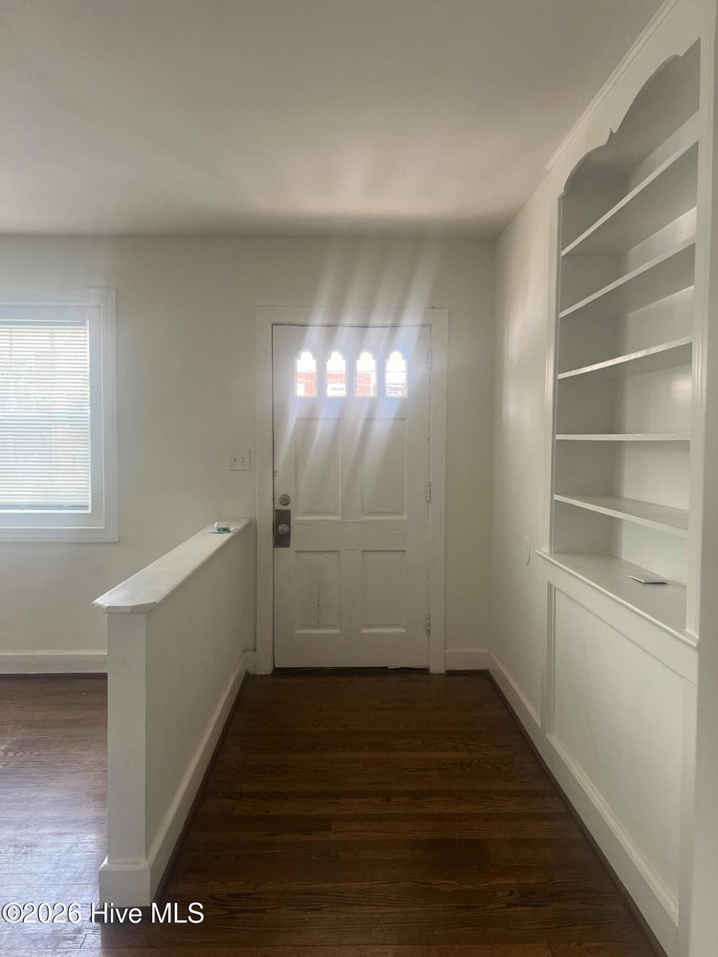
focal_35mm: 26
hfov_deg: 53.1
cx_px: 359
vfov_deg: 67.3
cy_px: 478
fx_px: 719
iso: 125
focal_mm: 5.7
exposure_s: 1/105
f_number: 1.5
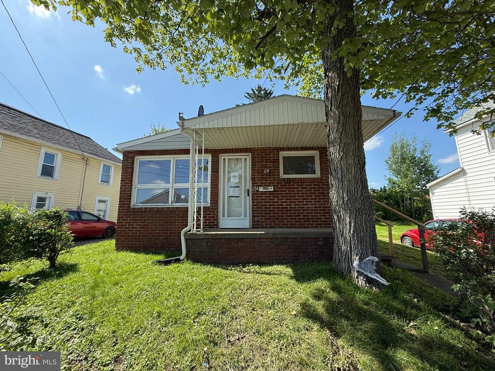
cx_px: 248
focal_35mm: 14
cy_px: 186
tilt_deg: +9.2
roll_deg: +0.3
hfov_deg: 102.1
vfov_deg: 85.7
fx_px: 200
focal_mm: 2.22
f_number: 2.2
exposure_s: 1/672
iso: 64
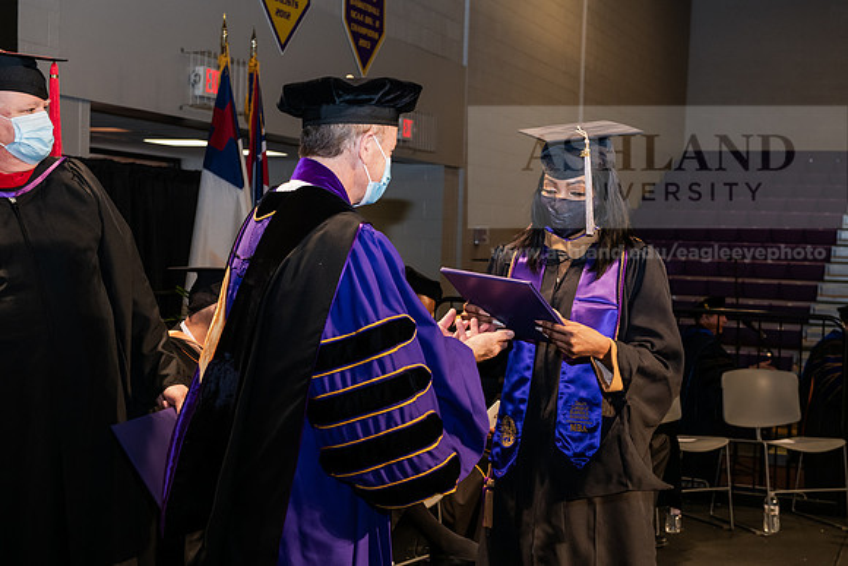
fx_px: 1366
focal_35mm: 58
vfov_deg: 23.4
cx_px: 424
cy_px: 283
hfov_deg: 34.5
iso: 1600
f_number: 6.3
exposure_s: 1/200
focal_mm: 58
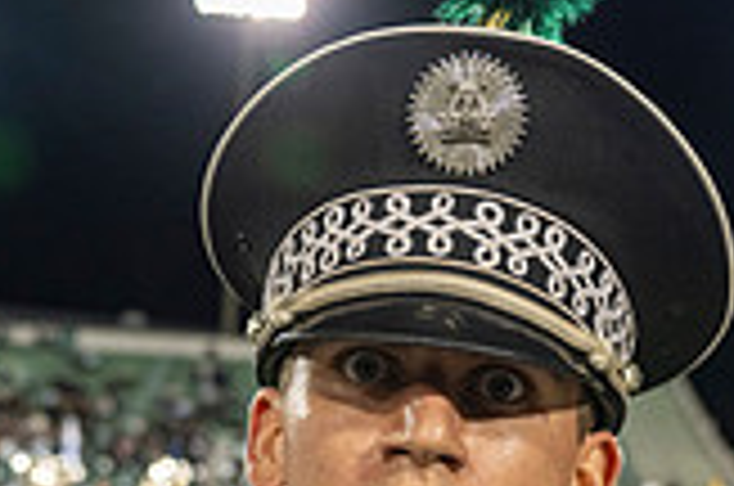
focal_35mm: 72
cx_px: 360
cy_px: 639
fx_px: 1465
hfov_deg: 28.1
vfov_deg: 17.6
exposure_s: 1/500
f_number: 3.2
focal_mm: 26
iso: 1250
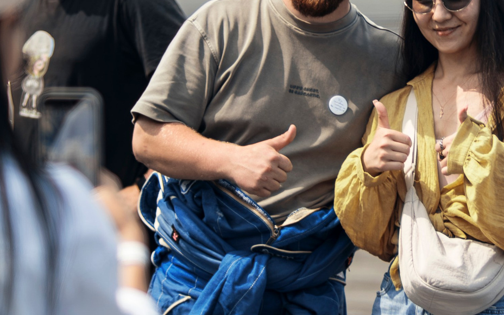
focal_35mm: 239
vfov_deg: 5.5
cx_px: 433
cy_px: 113
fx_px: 3283
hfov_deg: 8.8
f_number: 1.8
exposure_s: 1/250
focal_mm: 85
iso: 100
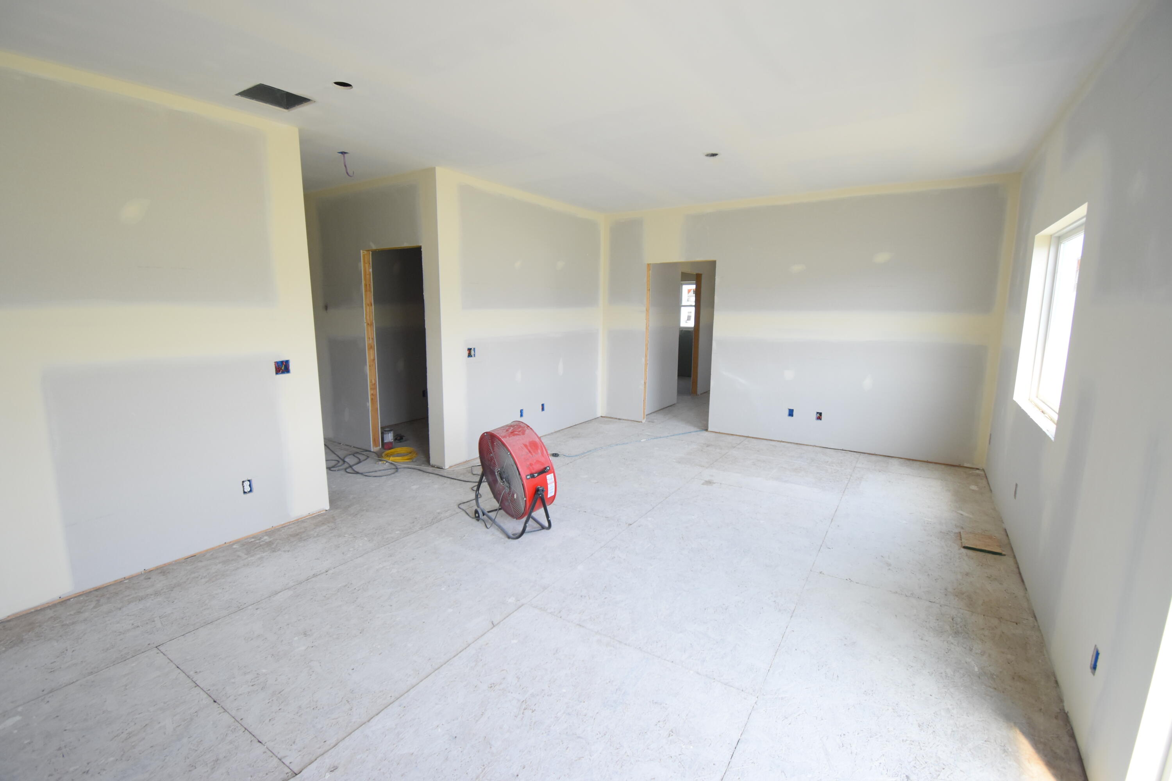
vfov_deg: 77.3
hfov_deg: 100.4
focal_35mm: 15
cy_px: 390
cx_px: 586
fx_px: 488
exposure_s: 1/125
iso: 800
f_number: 4.5
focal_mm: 10
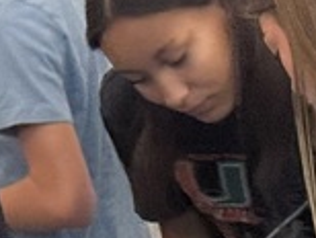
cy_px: 29
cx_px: -410
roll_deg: +6.9
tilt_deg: -3.5
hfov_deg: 6.0
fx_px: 2917
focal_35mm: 319
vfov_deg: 4.7
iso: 500
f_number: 1.78
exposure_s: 1/40
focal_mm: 6.76
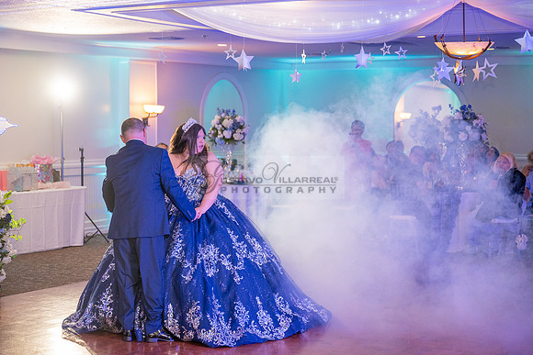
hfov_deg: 28.8
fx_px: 1037
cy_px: 178
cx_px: 266
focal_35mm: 70
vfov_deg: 19.5
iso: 1250
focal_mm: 70
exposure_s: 1/200
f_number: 2.8
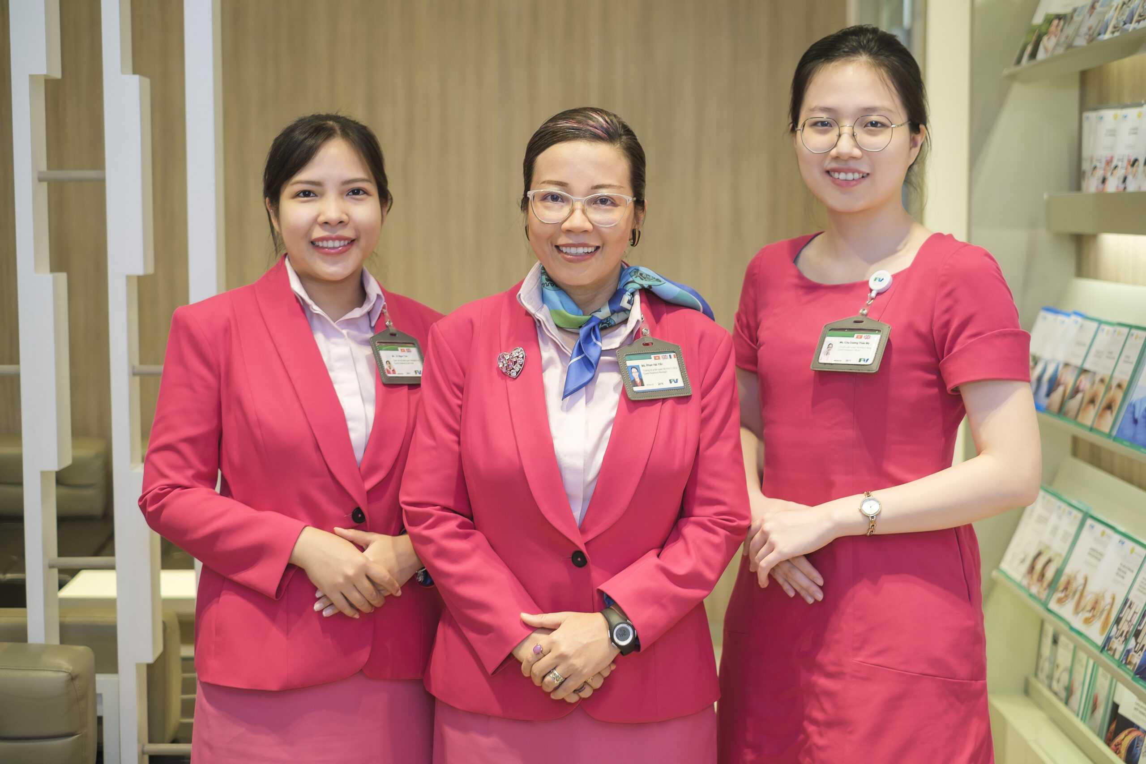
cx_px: 573
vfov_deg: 25.5
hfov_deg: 37.5
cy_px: 382
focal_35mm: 53
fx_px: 1687
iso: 200
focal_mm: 35
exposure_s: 1/30
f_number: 2
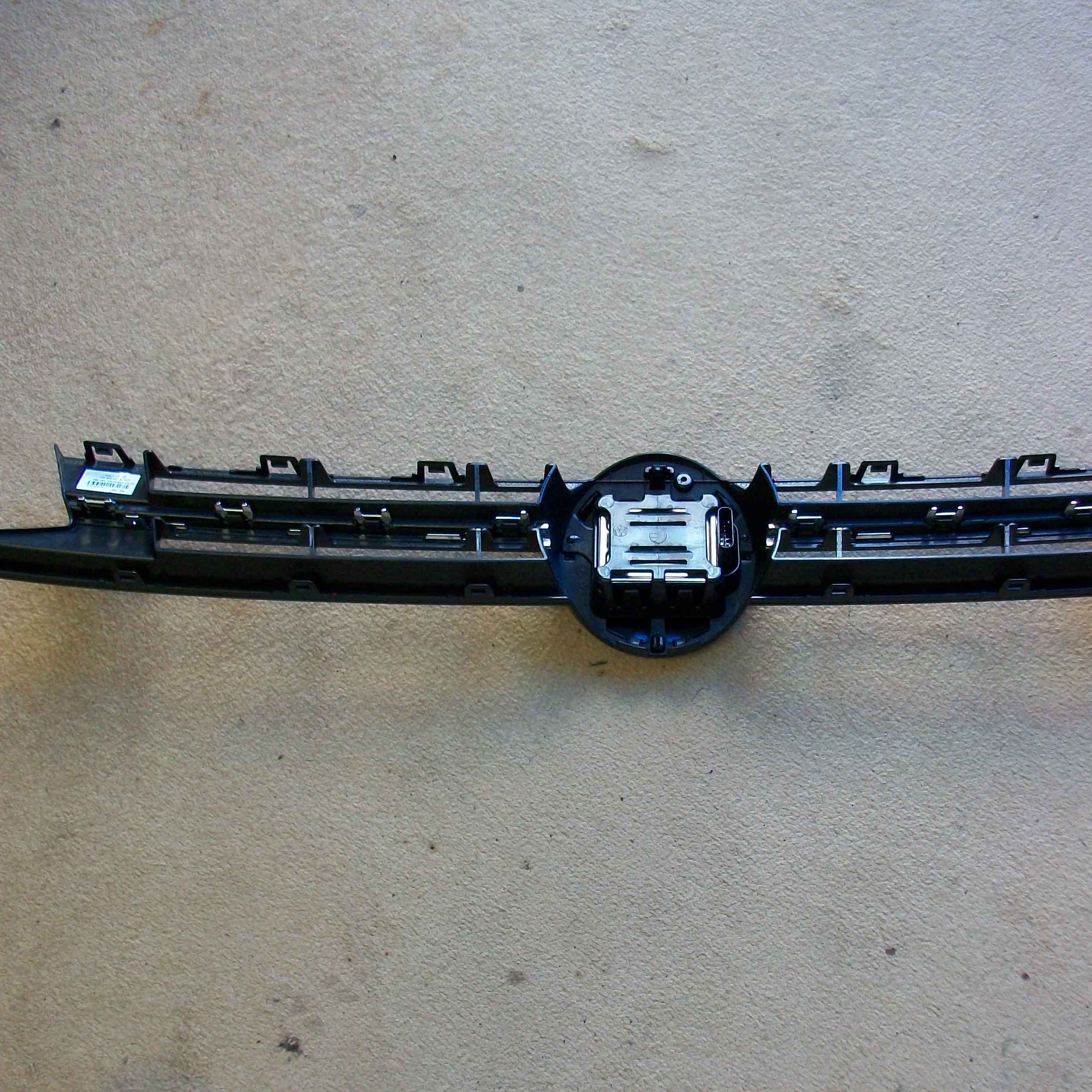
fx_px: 1499
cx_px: 655
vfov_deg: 40.0
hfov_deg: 39.9
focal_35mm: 42
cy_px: 520
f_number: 2.8
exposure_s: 1/60
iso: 120
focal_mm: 5.7
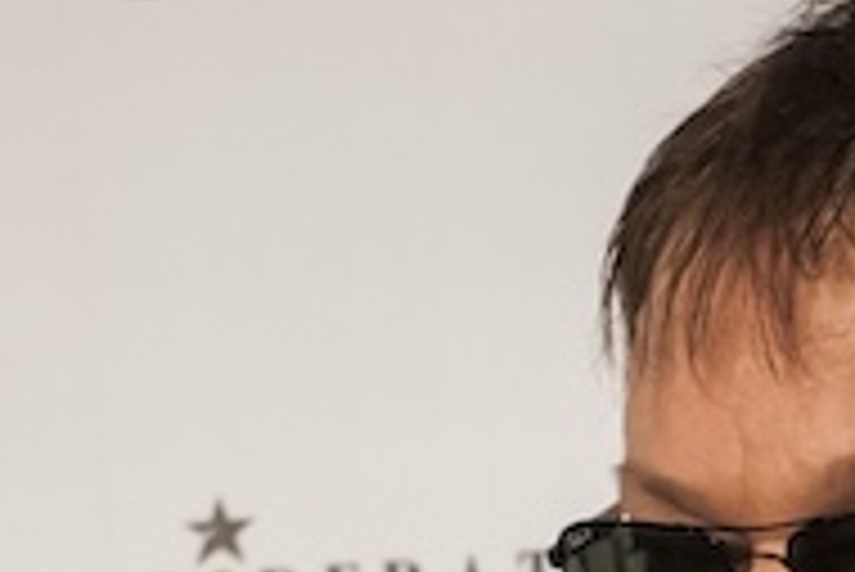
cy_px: 1288
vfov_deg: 3.1
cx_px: 670
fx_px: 10481
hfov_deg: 4.7
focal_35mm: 441
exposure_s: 1/400
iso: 1600
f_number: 4.5
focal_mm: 70
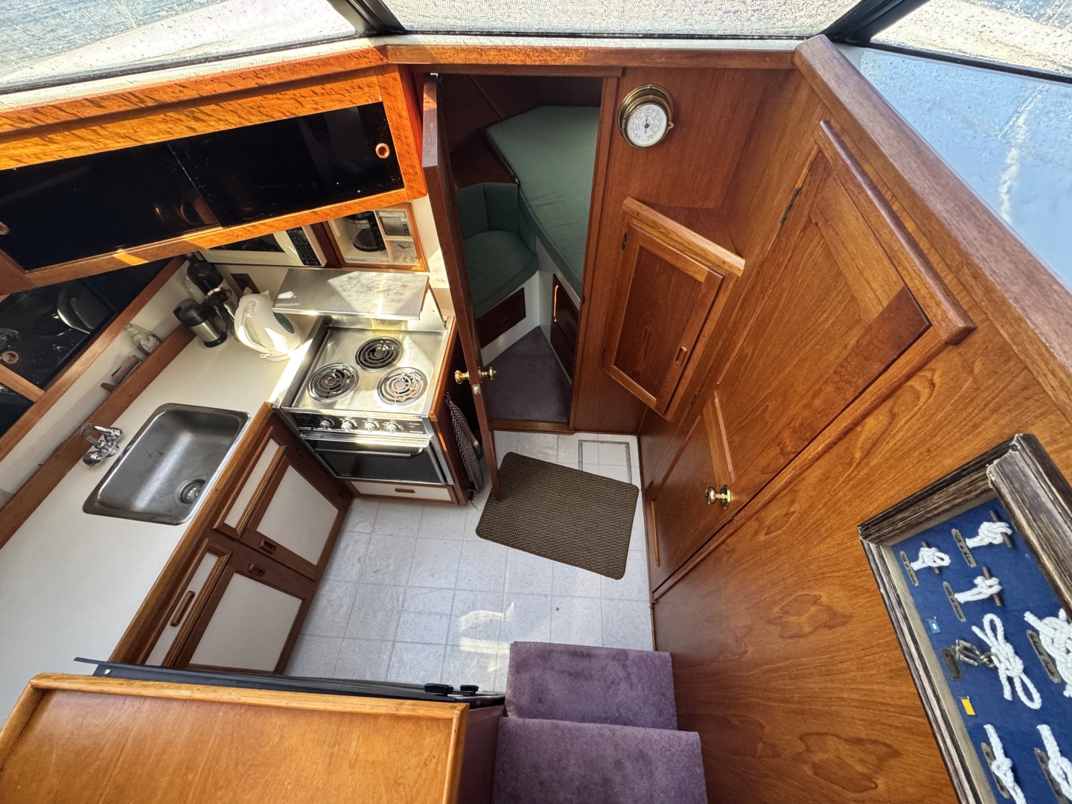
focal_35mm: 14
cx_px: 536
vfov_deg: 85.7
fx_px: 434
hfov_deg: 102.1
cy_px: 402
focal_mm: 2.22
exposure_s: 1/99
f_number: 2.2
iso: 320
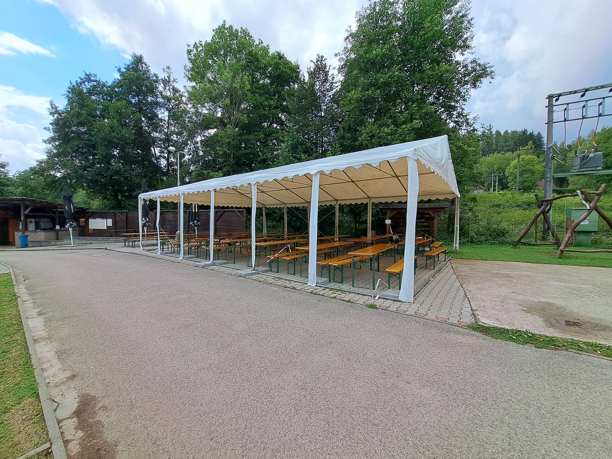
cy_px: 230
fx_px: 230
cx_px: 306
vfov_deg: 89.9
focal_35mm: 13
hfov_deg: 106.2
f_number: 2.2
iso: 50
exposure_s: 1/1490
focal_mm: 1.74
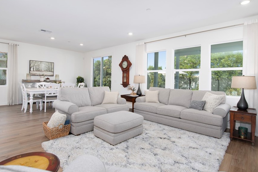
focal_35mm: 19
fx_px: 136
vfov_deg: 64.6
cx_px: 126
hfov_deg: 86.9
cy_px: 84
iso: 320
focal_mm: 16
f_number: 7.1
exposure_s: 1/160
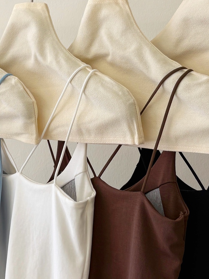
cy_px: 74
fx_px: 644
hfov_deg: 18.4
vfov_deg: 24.2
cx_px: 67
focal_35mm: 80
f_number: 1.6
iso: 40
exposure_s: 1/121
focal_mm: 5.96
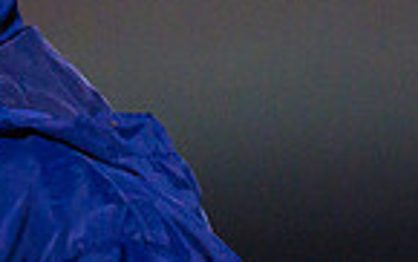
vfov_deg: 0.7
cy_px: 6
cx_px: -62
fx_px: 21670
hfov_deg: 1.1
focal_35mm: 1900
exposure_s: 1/1000
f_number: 2.8
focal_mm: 400
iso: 5000
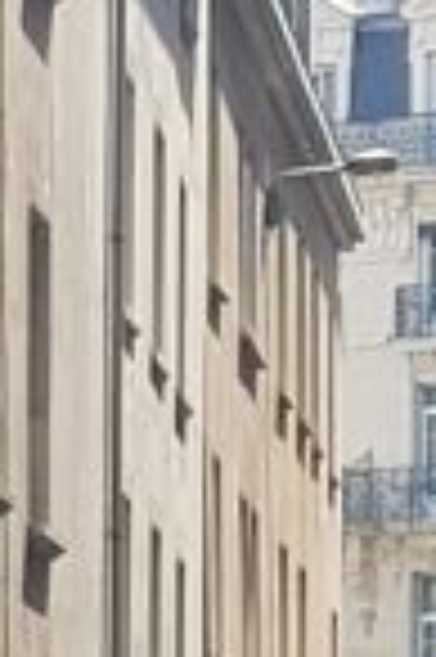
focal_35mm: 79
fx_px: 1438
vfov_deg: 23.3
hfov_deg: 16.4
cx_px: 557
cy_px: 812
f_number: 1.7
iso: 40
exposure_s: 1/620
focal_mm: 4.2
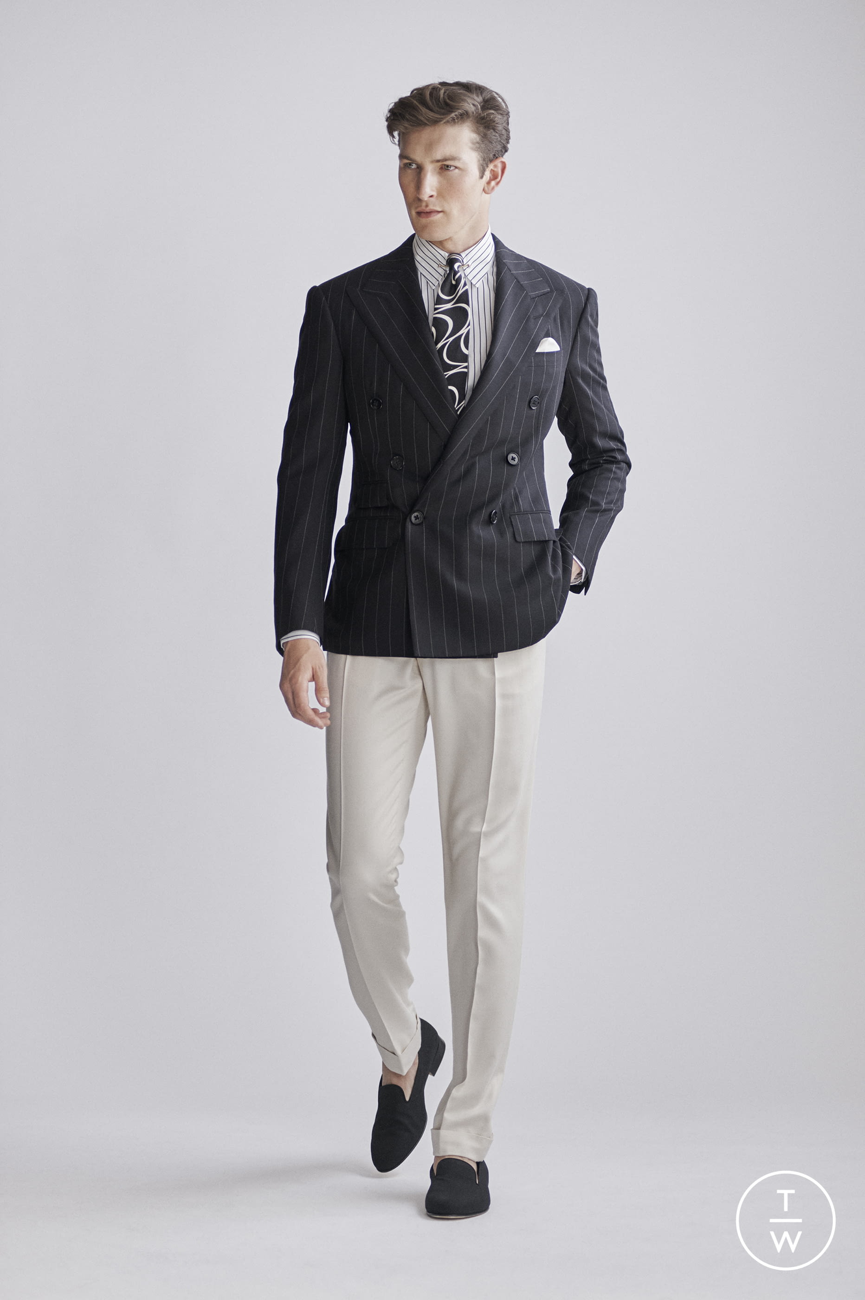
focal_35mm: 105
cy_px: 650
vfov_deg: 19.5
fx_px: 3788
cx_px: 432
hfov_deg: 13.0
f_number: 3.2
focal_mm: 105
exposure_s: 1/320
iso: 800
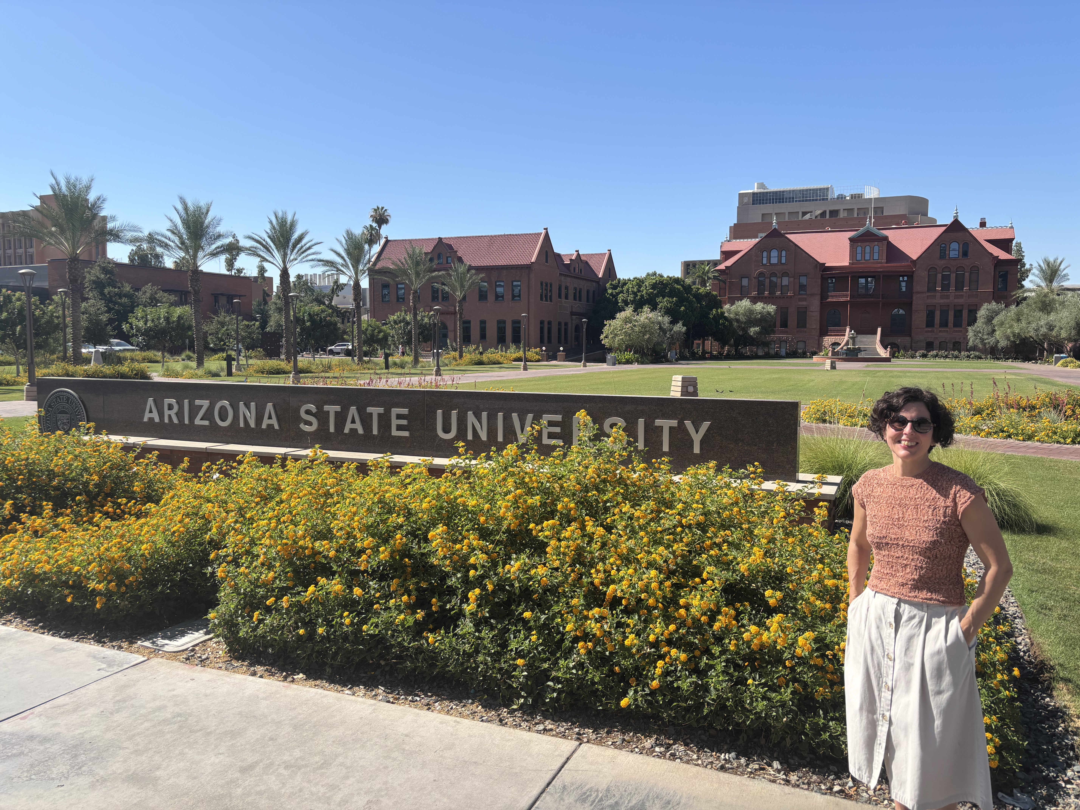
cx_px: 540
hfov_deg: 67.3
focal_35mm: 26
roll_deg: -0.8
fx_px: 811
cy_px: 405
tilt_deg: -2.7
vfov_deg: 53.1
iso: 50
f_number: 1.6
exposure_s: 1/2398
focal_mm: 5.96
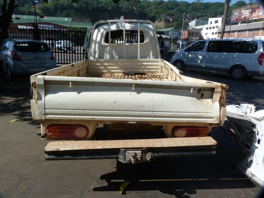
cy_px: 99
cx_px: 132
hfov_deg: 69.4
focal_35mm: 25
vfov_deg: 54.9
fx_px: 191
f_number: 5.6
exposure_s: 1/250
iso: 80
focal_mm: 4.5
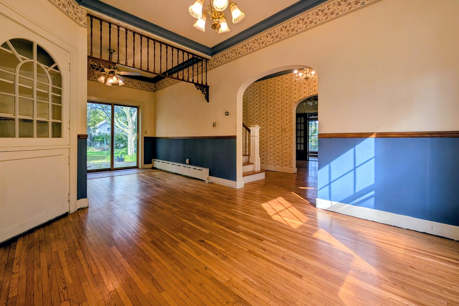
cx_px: 221
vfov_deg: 80.9
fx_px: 178
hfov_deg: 104.2
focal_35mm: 14
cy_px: 137
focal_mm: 2.02
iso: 54
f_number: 1.7
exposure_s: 1/468
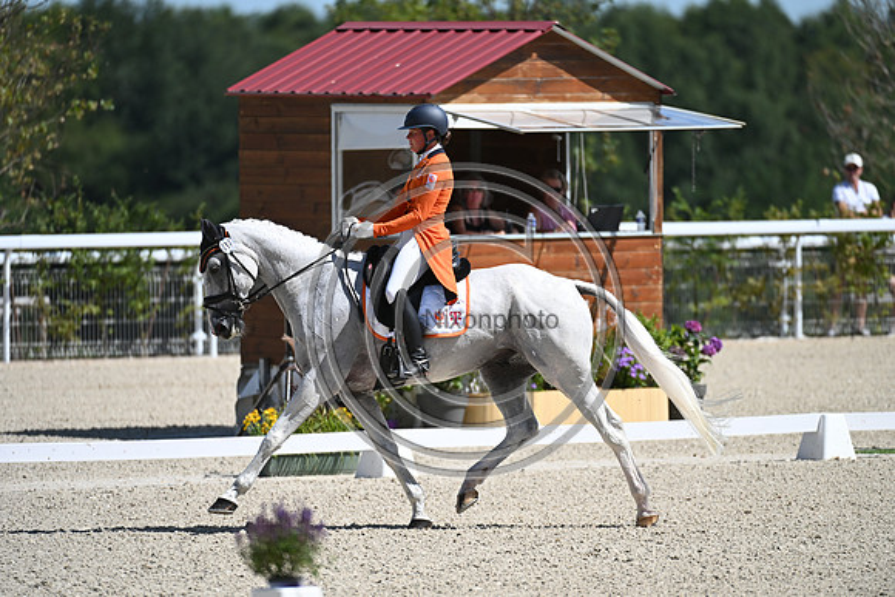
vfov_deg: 3.4
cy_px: 298
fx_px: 9946
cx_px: 448
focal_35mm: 400
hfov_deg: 5.2
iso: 220
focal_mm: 400
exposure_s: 1/1600
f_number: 4.5
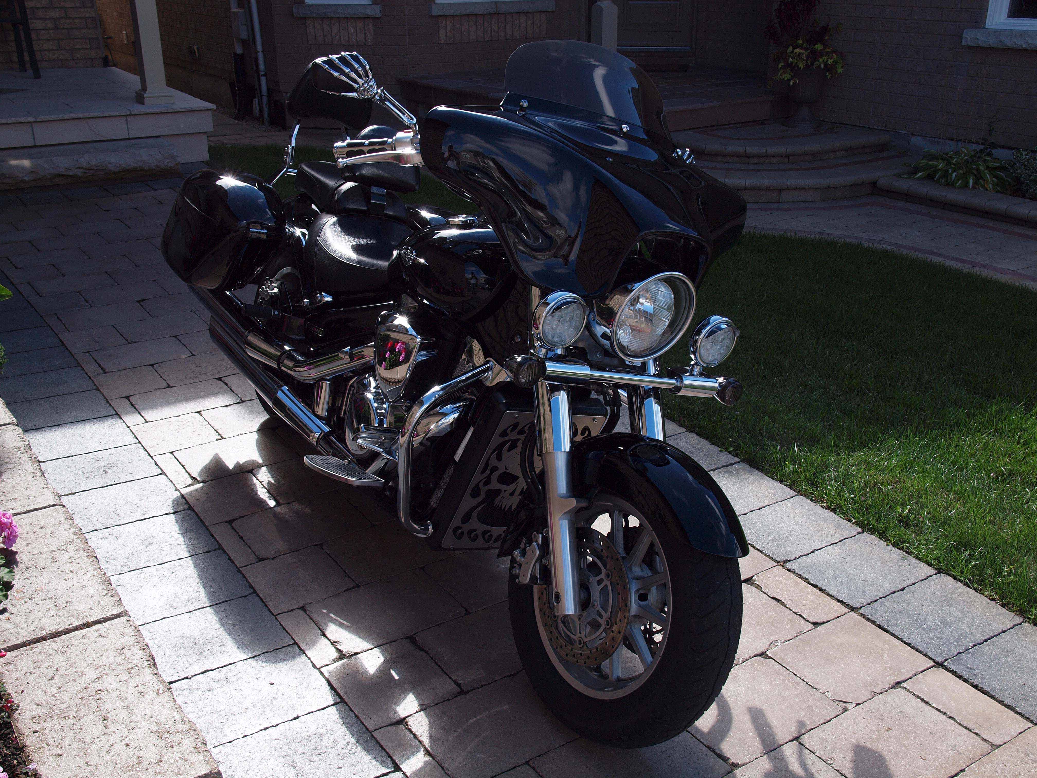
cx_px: 518
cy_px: 389
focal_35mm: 38
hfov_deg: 49.0
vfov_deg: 37.7
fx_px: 1138
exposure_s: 1/320
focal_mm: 19
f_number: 6.3
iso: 200
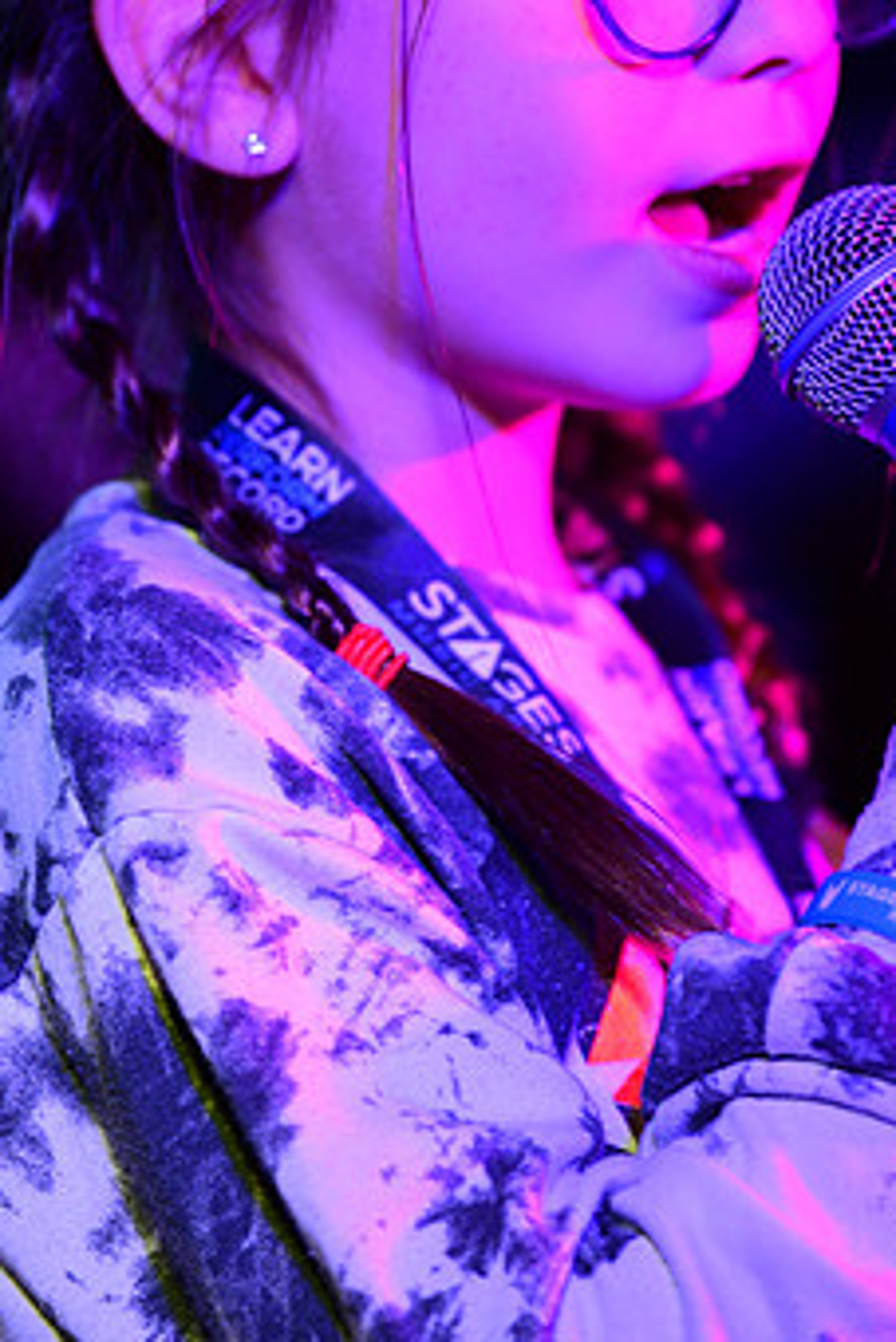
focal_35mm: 341
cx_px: 578
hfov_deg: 4.0
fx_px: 12717
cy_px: 450
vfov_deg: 6.0
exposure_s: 1/320
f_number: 2.8
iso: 720
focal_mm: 200
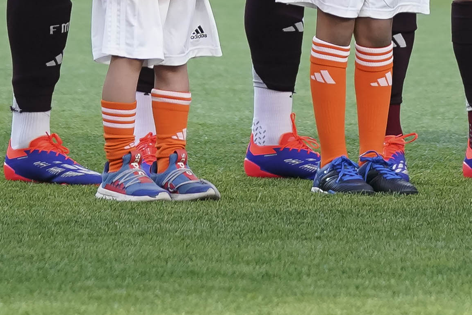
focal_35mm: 558
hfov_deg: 3.7
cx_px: 416
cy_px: -422
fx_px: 7314
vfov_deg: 2.4
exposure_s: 1/1000
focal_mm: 107
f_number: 2.8
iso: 500
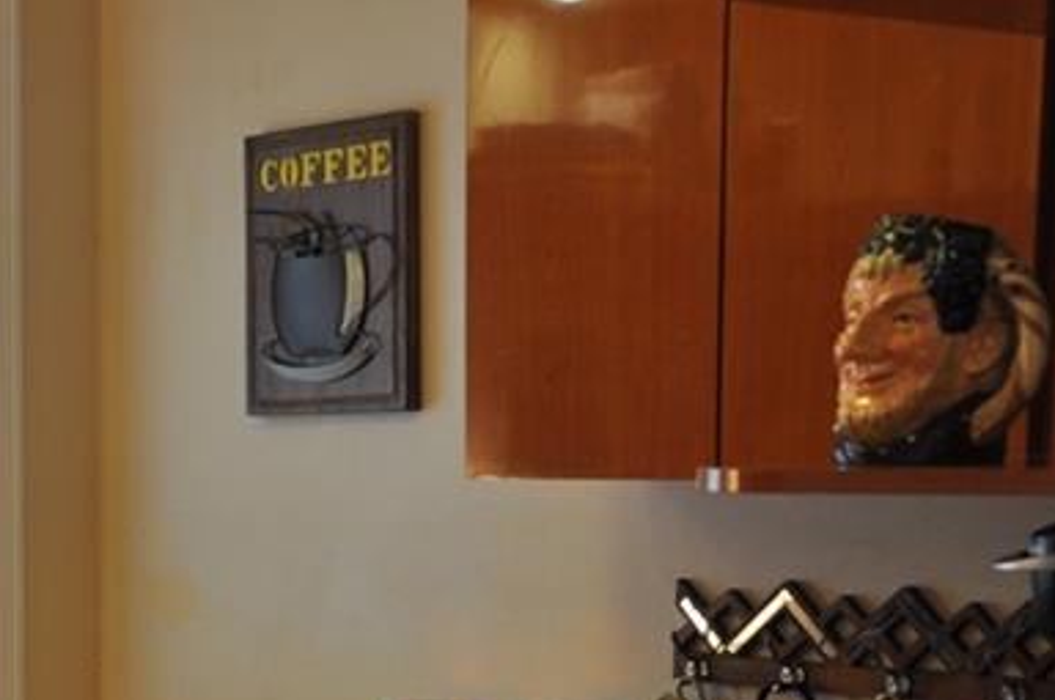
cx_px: -206
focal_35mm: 88
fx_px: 2576
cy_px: 839
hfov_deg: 21.5
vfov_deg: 15.0
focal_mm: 22
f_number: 4
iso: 400
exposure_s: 1/20
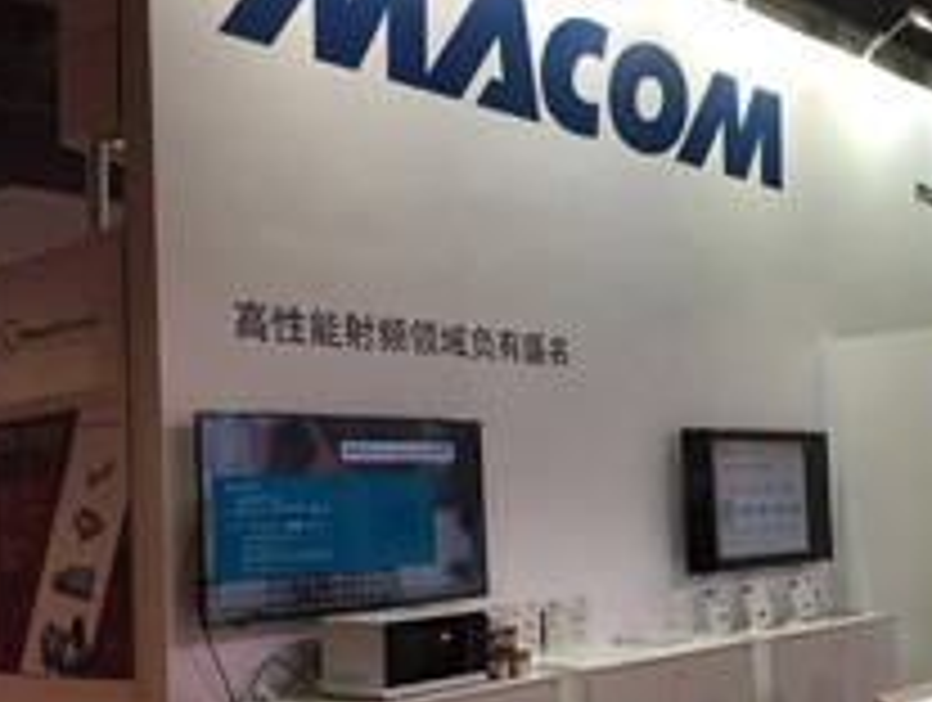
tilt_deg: +3.1
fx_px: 1322
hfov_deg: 37.3
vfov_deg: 29.6
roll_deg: +2.3
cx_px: 761
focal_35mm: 49
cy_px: 443
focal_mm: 4.15
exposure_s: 1/100
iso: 50
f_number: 2.2
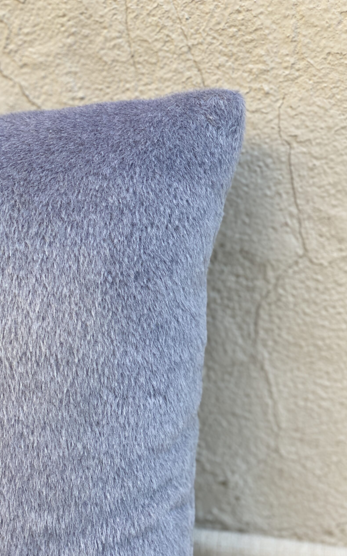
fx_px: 847
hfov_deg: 23.1
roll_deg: +2.3
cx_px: 147
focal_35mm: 56
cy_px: 275
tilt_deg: -19.1
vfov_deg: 36.3
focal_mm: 6
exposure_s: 1/122
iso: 64
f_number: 2
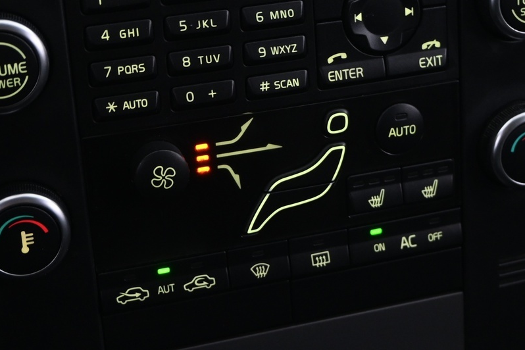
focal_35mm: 69
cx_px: 257
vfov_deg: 19.5
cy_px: 39
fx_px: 999
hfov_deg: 29.4
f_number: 4
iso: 1000
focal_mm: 22.5
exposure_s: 1/6
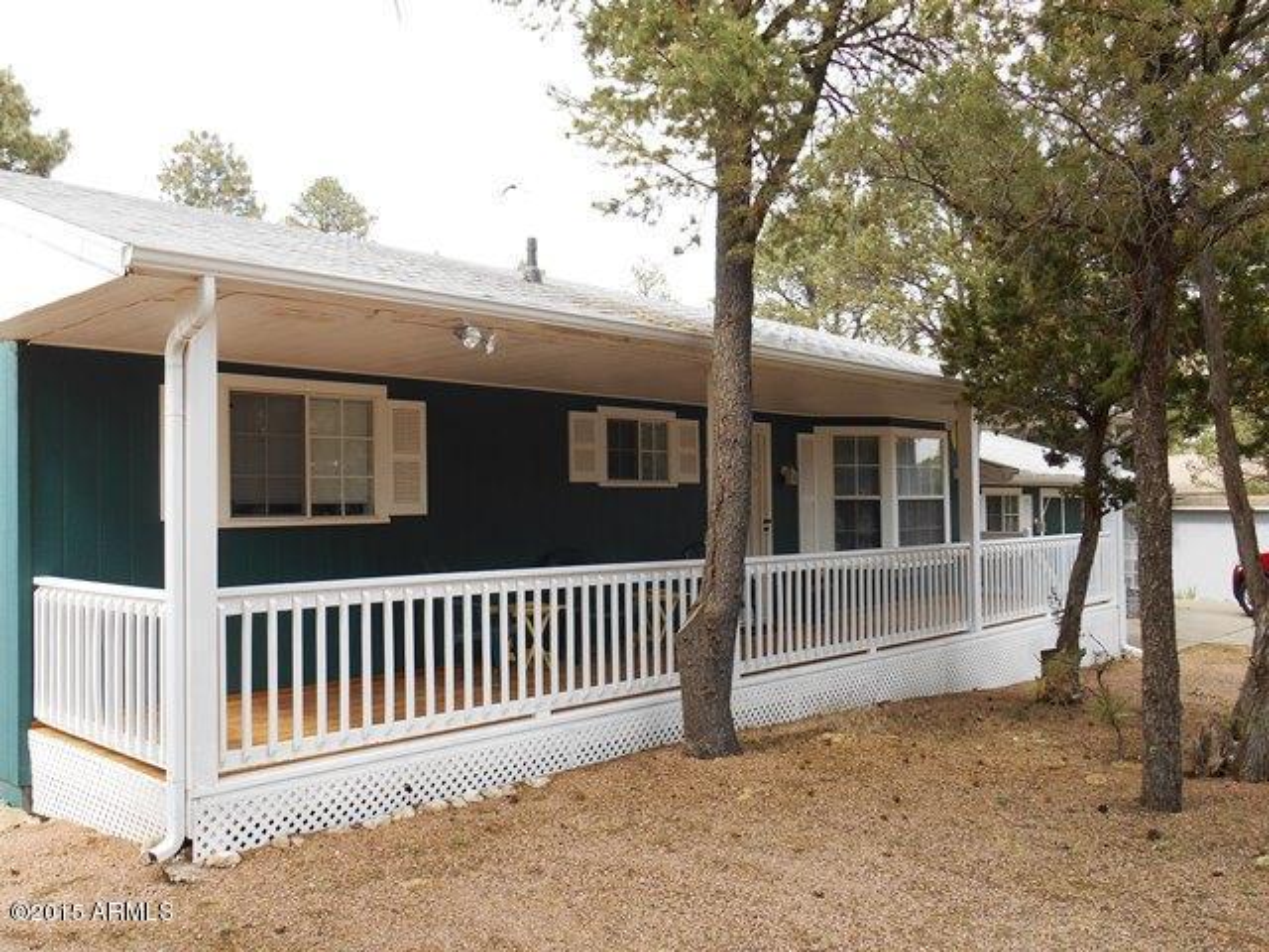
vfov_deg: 45.4
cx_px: 634
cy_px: 476
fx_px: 1136
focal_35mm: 31
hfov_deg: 58.4
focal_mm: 5.5
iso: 80
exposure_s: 1/125
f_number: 3.6
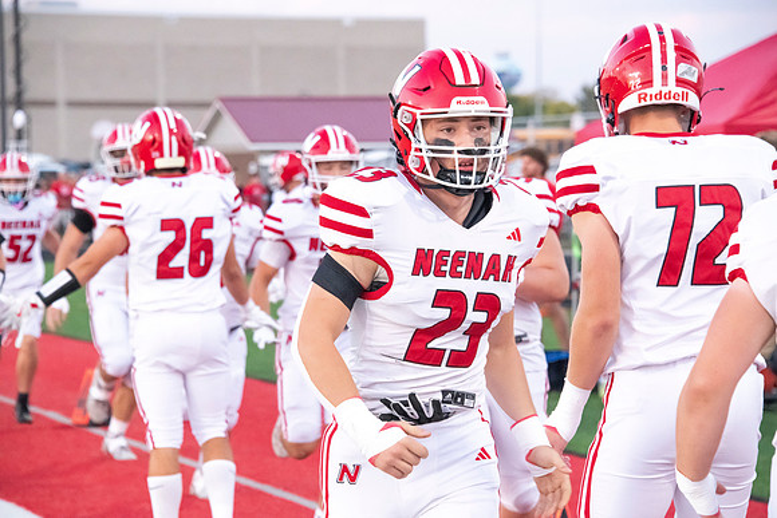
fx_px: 3670
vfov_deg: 8.1
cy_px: 259
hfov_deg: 12.1
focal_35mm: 170
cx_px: 388
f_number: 7.1
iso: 10000
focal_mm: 170
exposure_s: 1/640
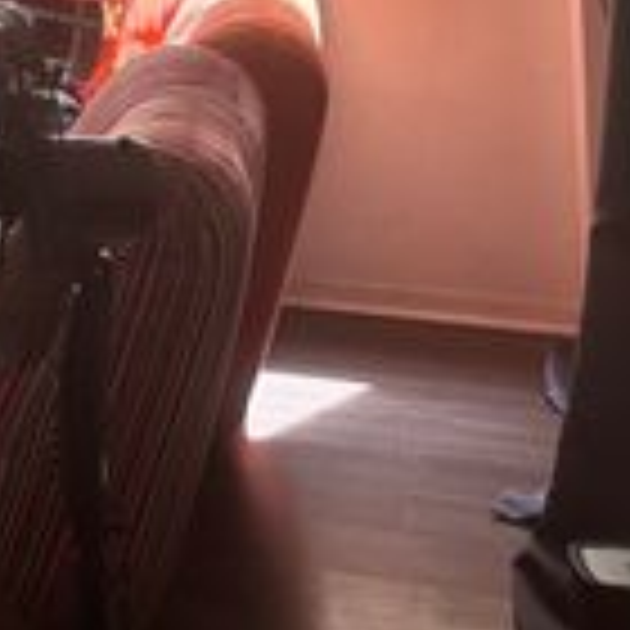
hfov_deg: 16.2
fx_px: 1874
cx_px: -500
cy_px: -364
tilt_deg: +2.4
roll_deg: +1.5
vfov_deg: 16.9
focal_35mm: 91
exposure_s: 1/298
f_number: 1.78
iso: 80
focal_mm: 6.86
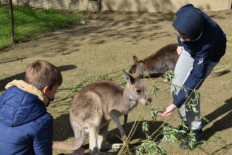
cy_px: 78
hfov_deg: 26.0
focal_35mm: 78
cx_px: 116
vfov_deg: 17.5
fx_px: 503
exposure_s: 1/1000
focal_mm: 52
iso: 1600
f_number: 16
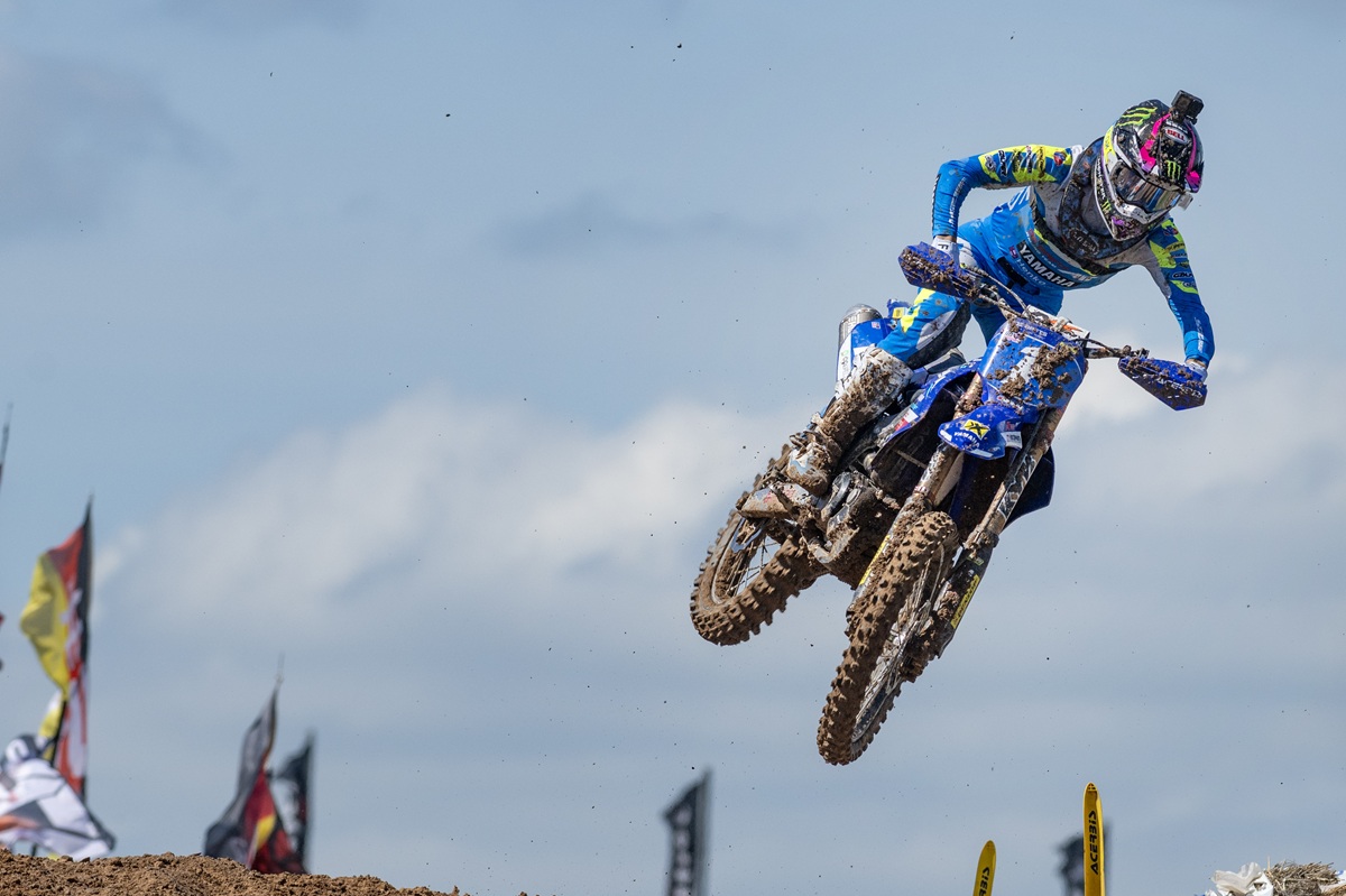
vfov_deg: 3.1
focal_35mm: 450
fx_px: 16817
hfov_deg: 4.6
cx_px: 673
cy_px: 448
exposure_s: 1/2000
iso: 200
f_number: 5.6
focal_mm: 300
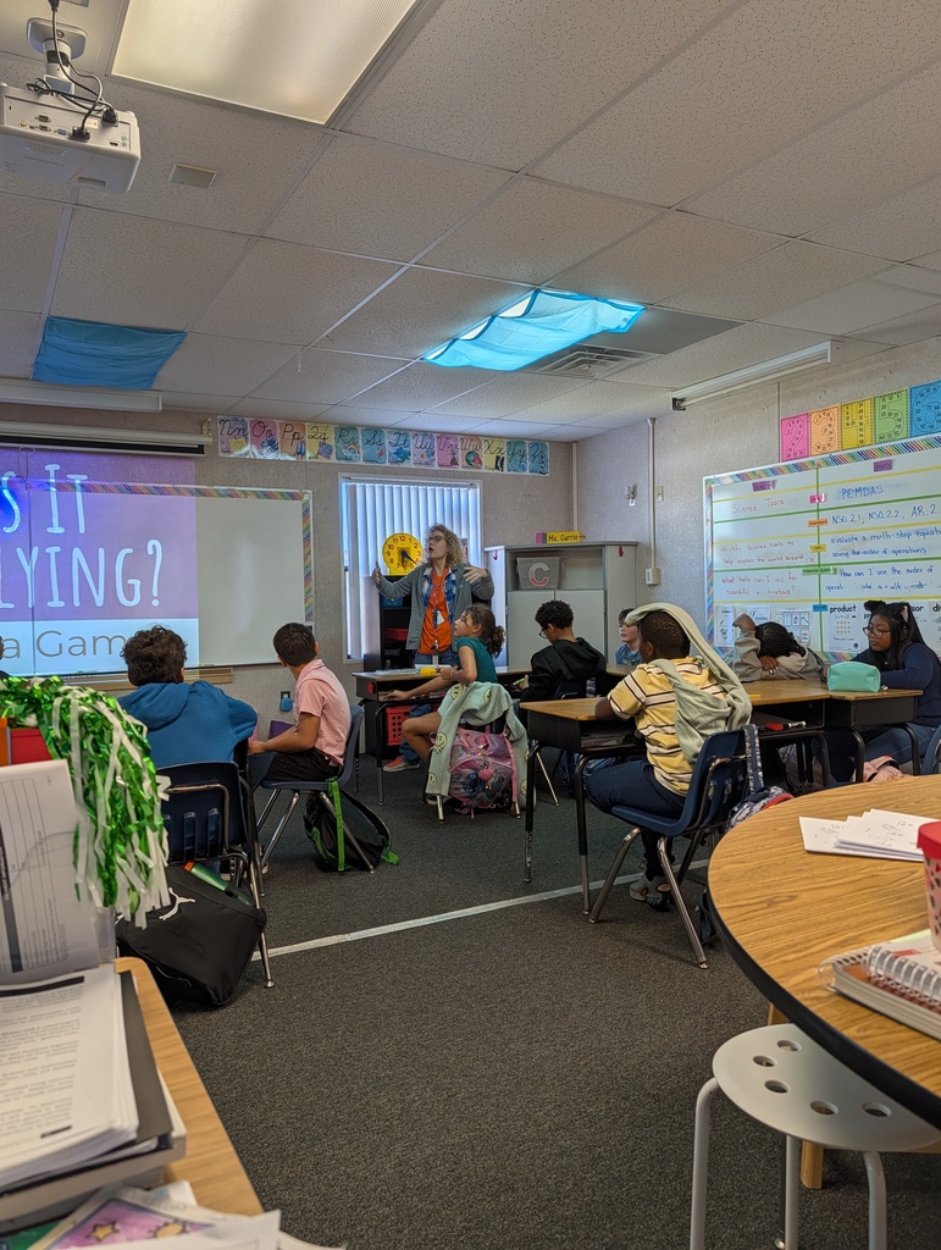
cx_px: 470
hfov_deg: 56.9
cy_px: 625
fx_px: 868
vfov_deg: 71.5
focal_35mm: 24
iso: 18
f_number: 1.68
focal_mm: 6.9
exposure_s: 1/451
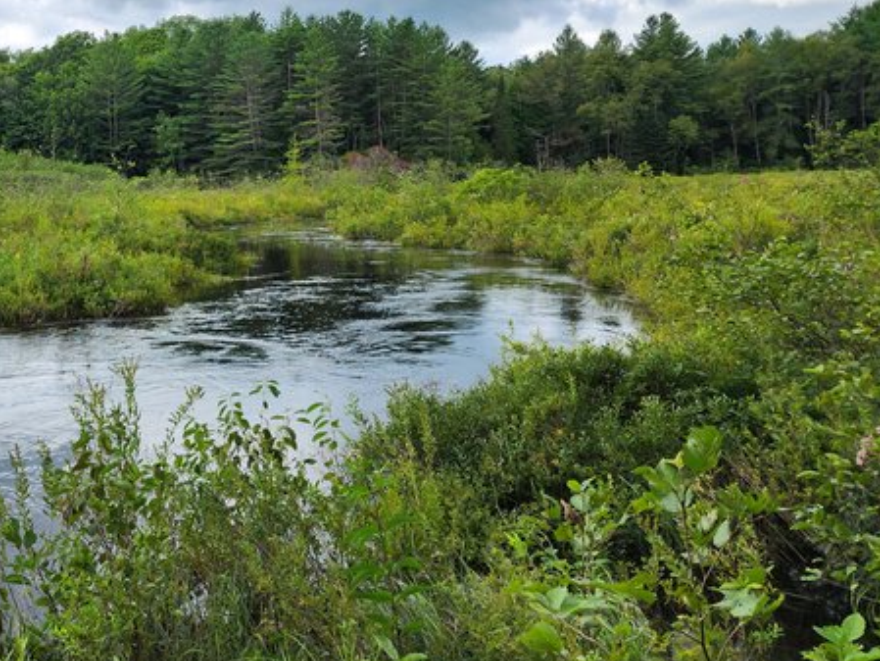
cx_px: 106
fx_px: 1043
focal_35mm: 41
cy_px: 208
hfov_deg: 42.4
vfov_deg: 34.7
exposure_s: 1/263
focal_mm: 6.4
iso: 12
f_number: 1.8
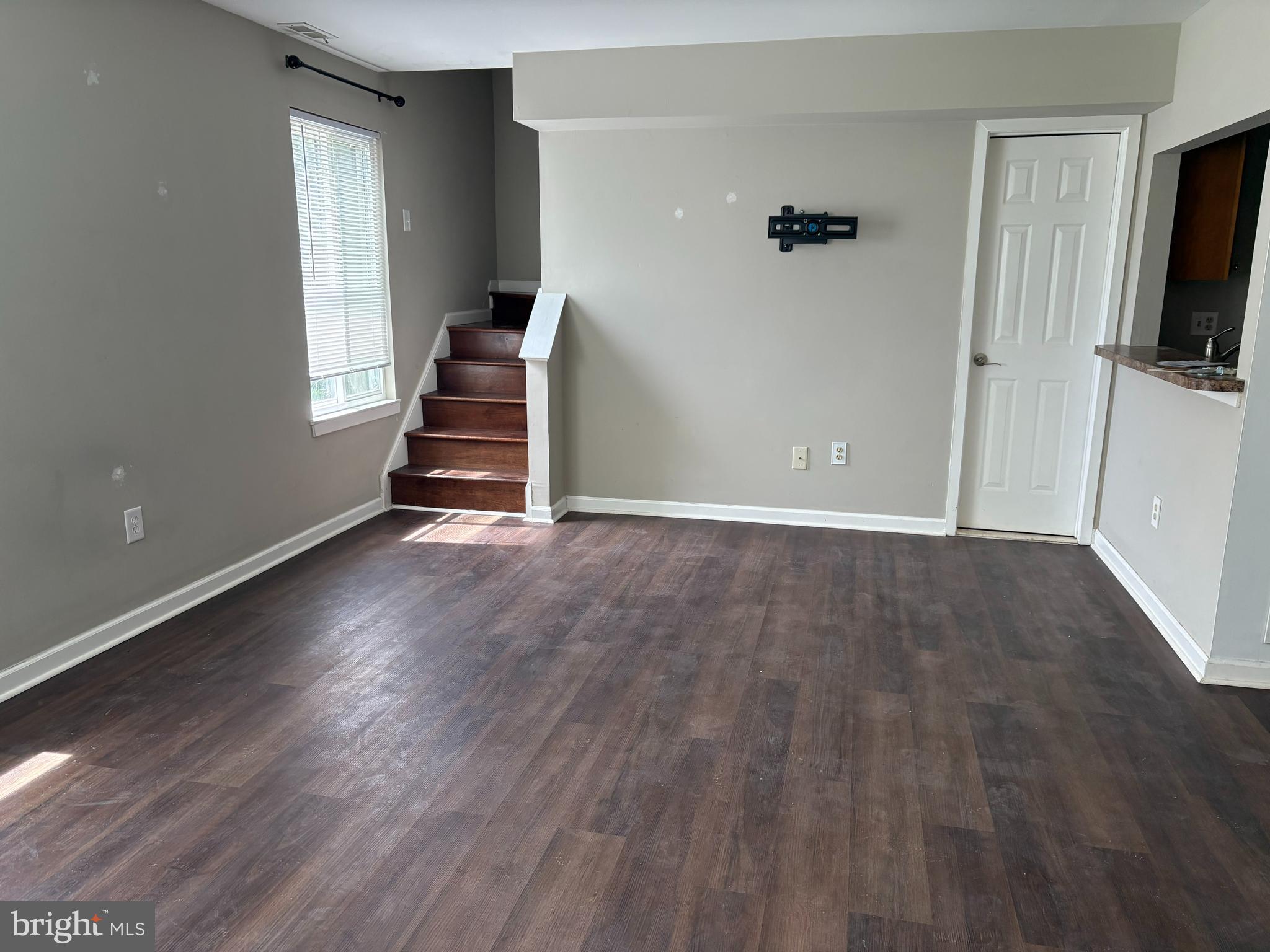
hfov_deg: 67.3
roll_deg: -0.4
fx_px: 954
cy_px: 476
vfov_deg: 53.1
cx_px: 635
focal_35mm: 26
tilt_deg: -11.7
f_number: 1.6
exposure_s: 1/216
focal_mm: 5.96
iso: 125
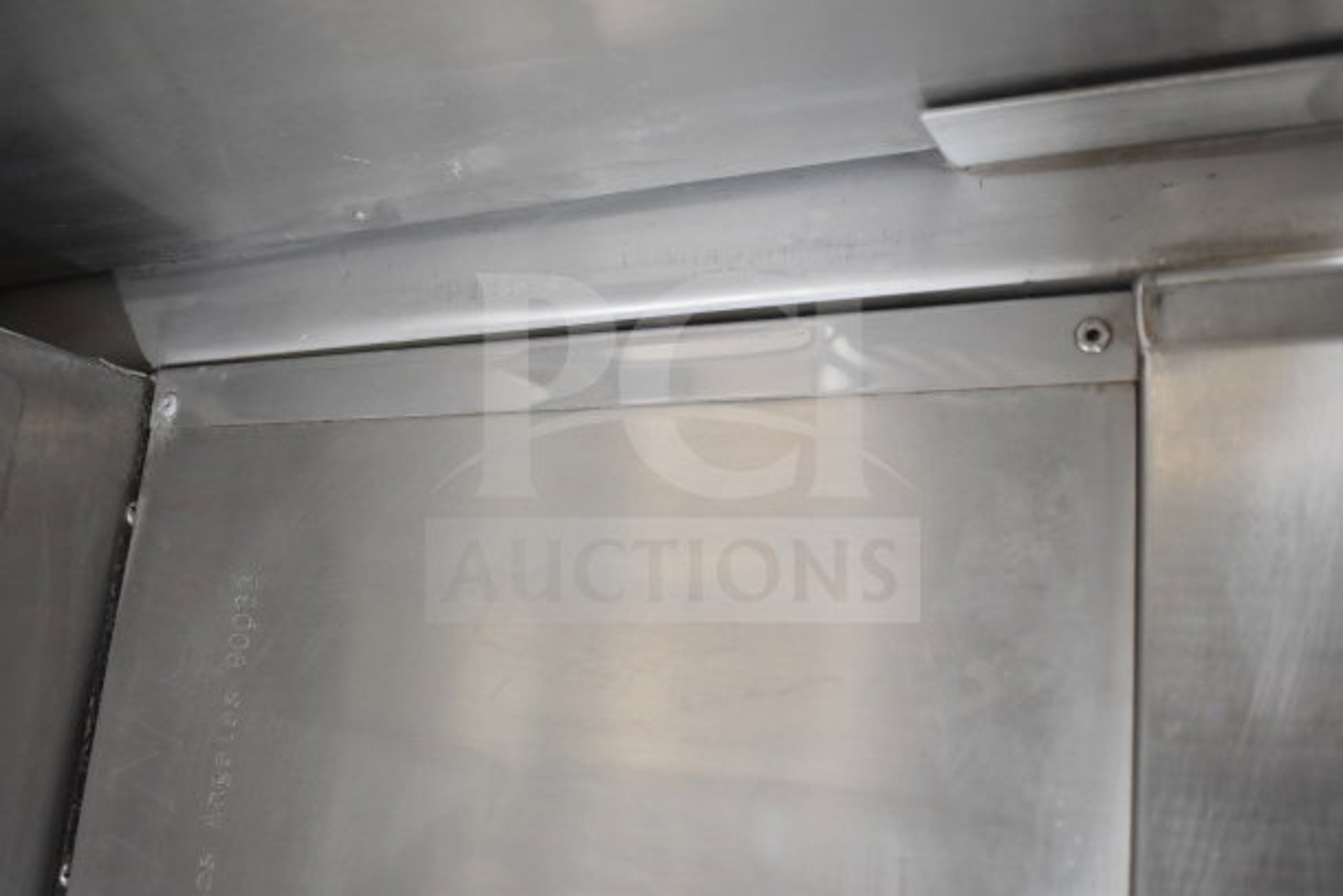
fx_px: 1231
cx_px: 672
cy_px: 448
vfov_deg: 40.0
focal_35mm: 33
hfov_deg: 57.2
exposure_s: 1/40
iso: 1800
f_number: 3.8
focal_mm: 22
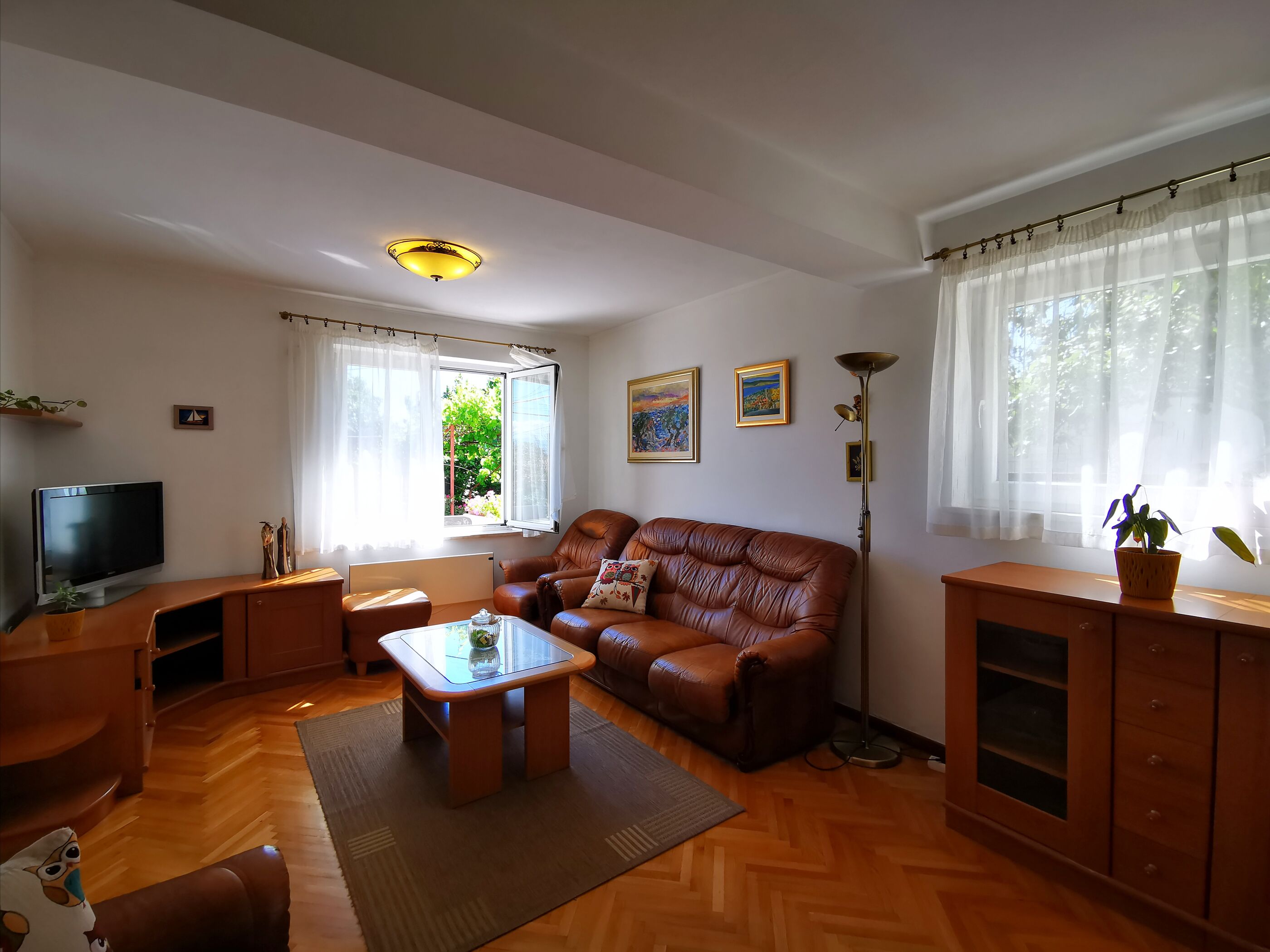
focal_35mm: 16
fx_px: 587
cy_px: 476
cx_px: 635
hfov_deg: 94.5
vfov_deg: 78.1
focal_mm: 2.35
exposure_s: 1/113
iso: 50
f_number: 2.2
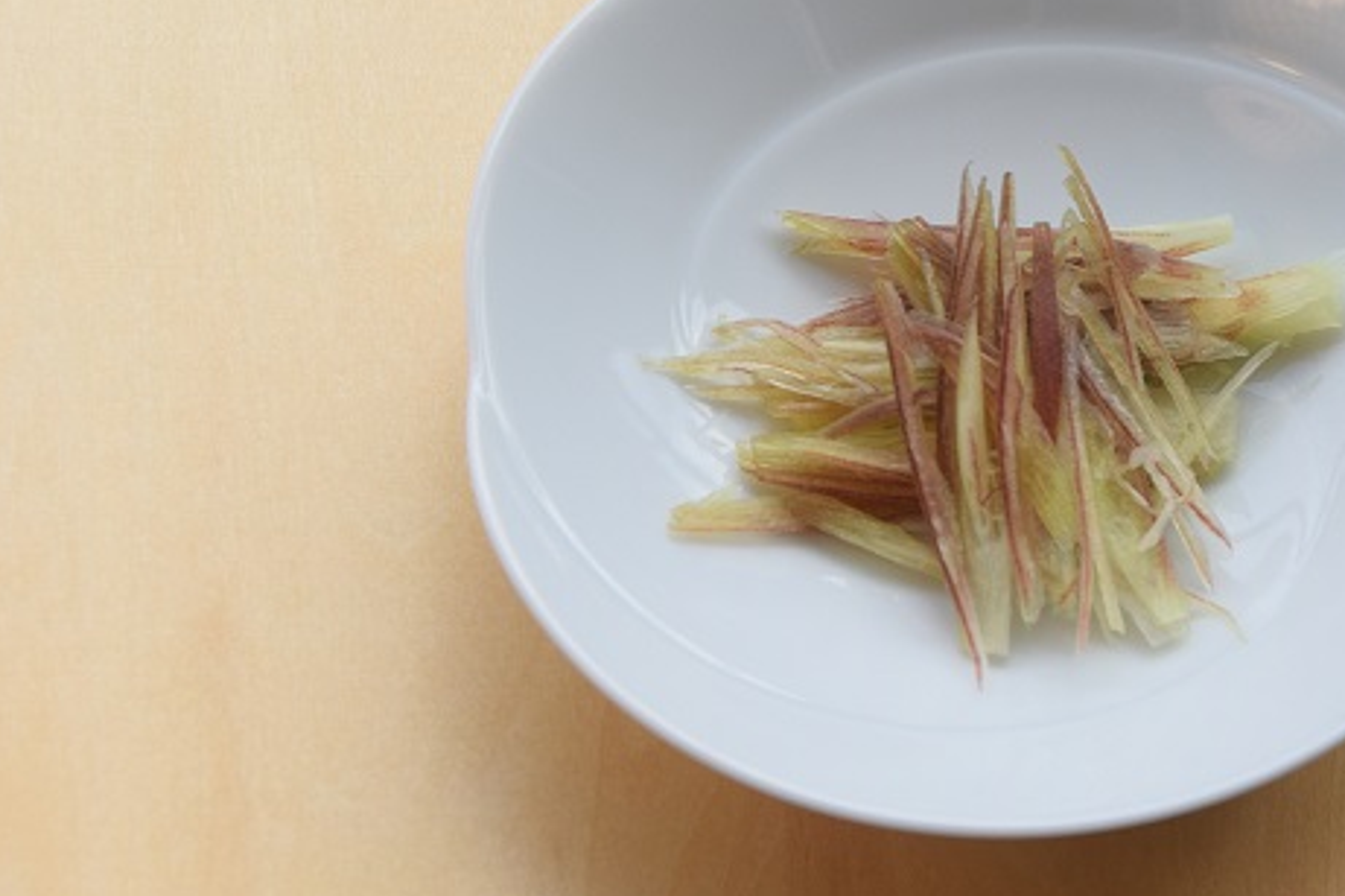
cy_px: 379
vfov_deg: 5.9
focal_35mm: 232
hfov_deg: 8.9
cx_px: 1059
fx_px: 8657
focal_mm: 95
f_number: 8
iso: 200
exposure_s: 1/320
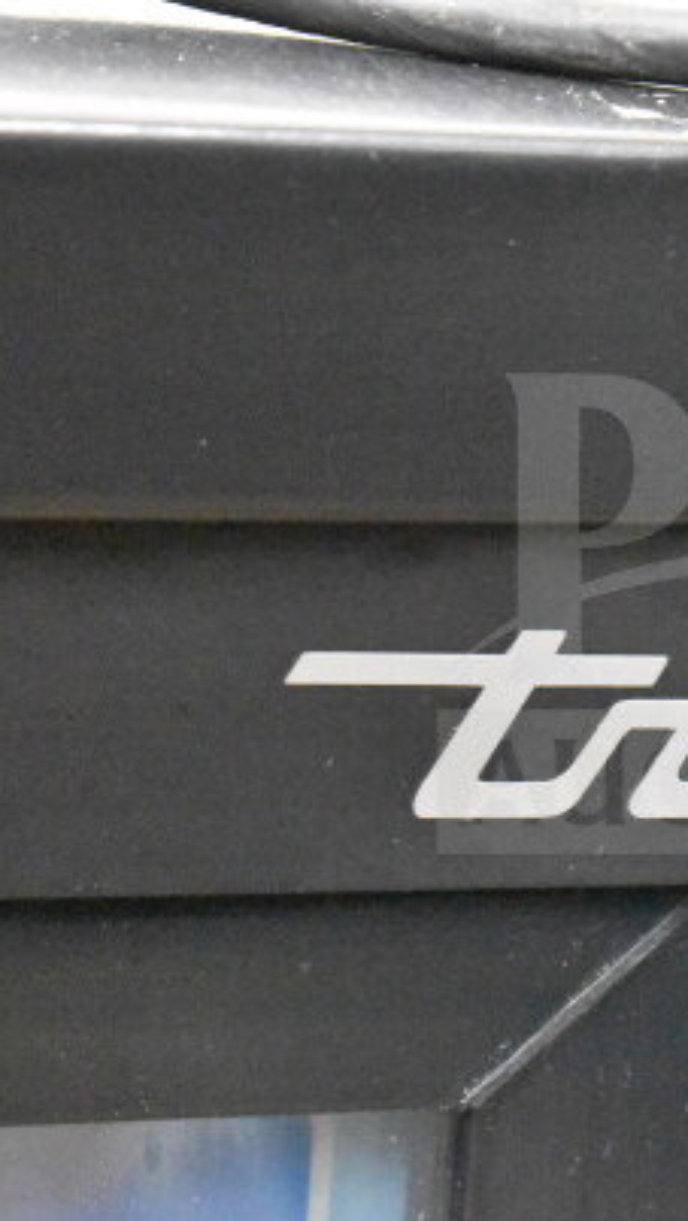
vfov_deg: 16.4
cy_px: 614
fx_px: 4237
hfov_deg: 9.2
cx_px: 776
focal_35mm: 131
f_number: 5.6
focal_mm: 55
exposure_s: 1/80
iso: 25600
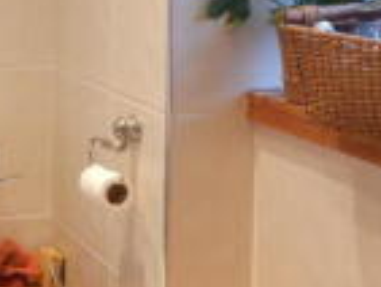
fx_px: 1047
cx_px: -61
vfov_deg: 15.4
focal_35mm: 95
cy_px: 12
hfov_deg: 19.6
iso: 280
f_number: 3
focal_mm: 4
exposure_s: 1/30
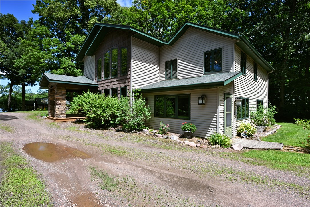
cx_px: 155
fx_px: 155
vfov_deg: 67.4
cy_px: 104
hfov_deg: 90.0
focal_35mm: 18
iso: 250
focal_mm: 18
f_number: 5.6
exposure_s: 1/800
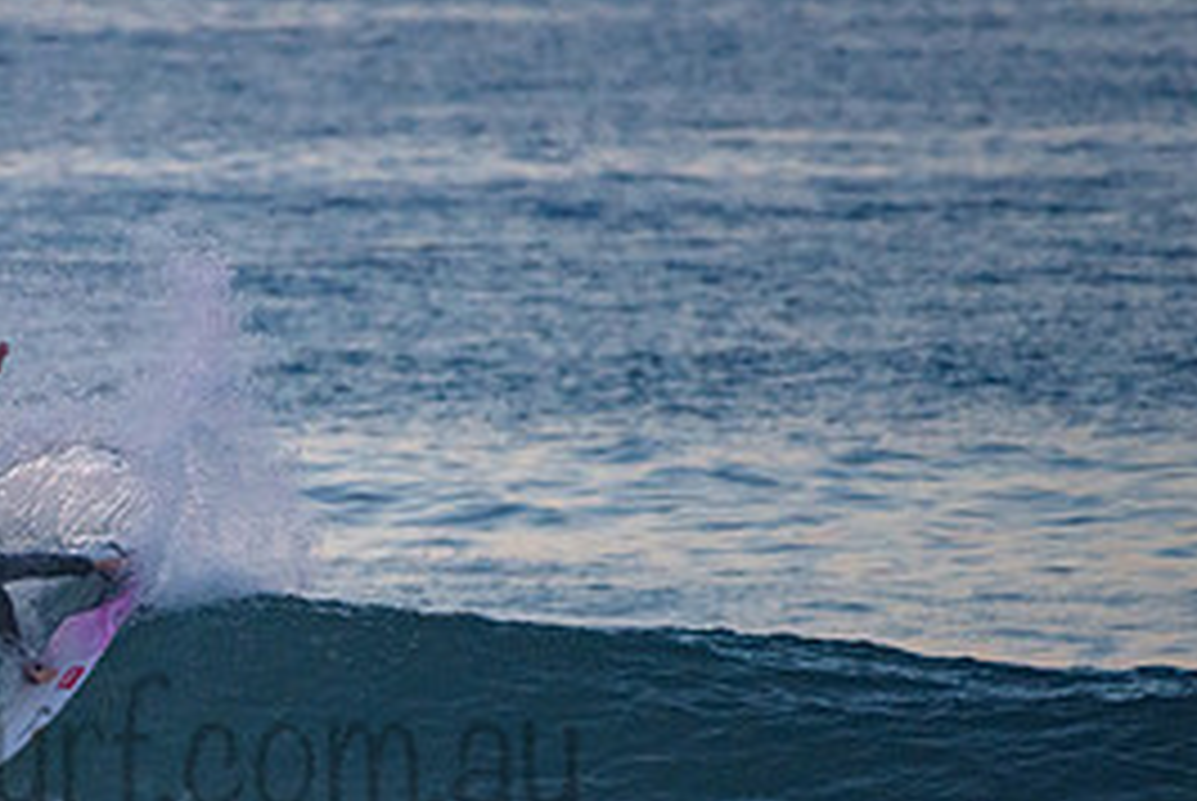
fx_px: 36282
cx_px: 104
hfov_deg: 1.9
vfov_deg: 1.3
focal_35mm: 1090
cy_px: 704
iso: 2000
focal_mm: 500
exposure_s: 1/2000
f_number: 5.6
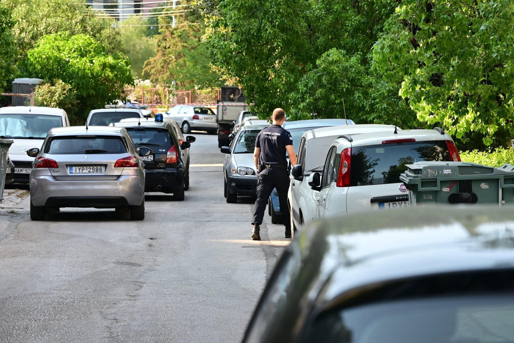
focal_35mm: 180
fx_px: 2570
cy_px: 172
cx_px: 257
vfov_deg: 7.6
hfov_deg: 11.4
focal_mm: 120
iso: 560
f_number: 6.3
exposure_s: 1/400
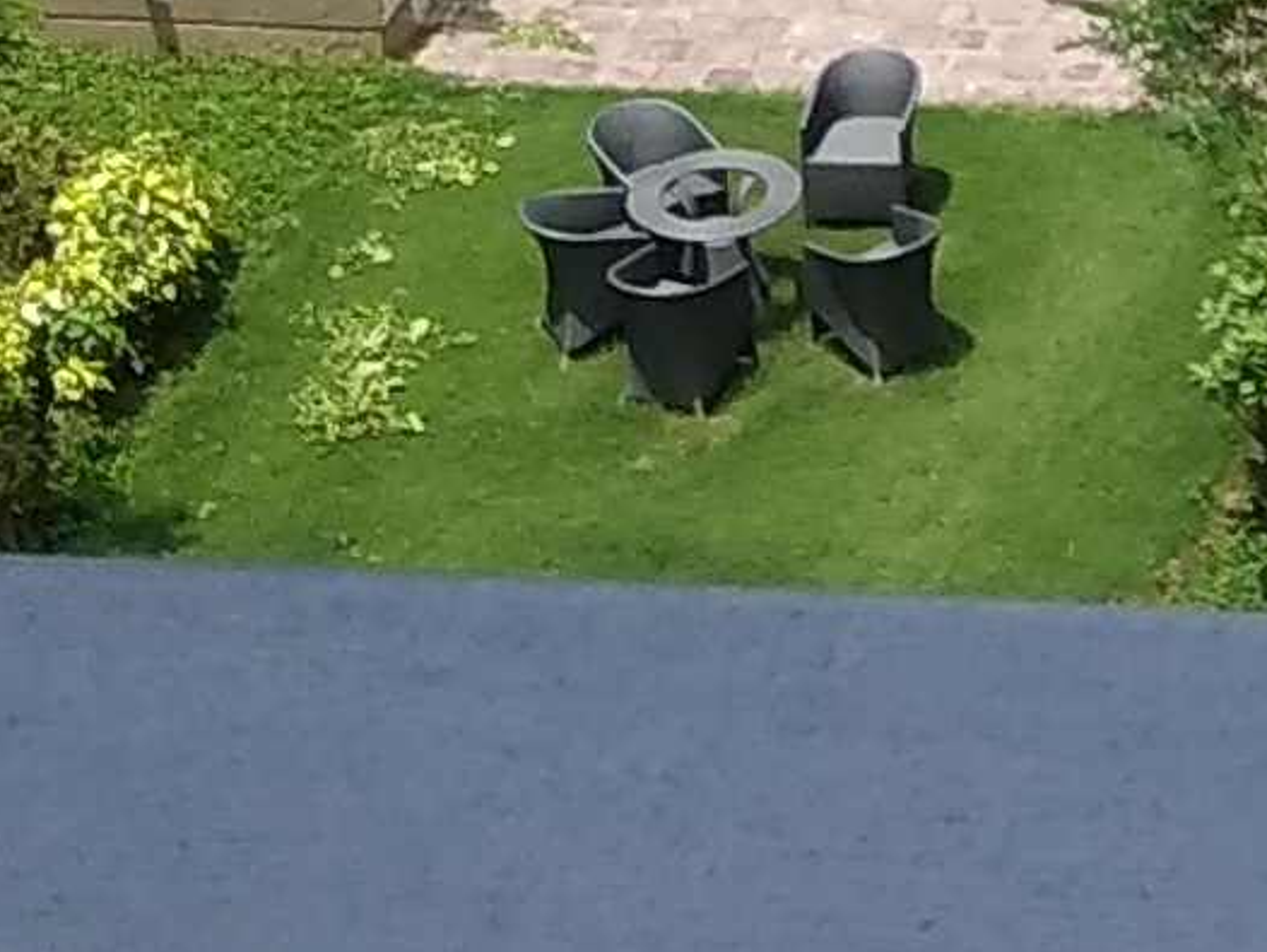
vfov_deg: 8.3
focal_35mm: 166
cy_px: -1294
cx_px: 1619
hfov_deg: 11.6
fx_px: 6079
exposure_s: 1/978
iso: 100
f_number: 2
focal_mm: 3.57
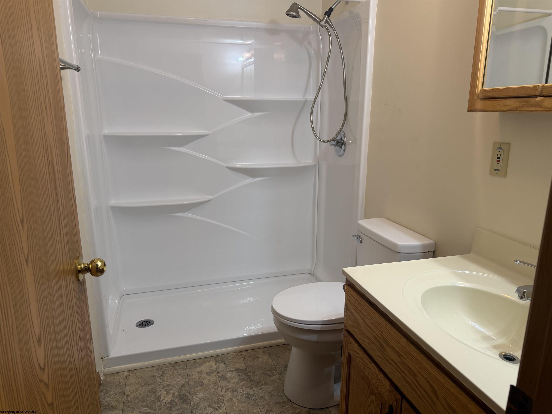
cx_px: 276
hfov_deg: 71.6
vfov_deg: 56.8
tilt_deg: -13.5
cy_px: 207
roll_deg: +0.2
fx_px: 383
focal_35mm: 24
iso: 125
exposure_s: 1/60
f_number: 1.78
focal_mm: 6.76
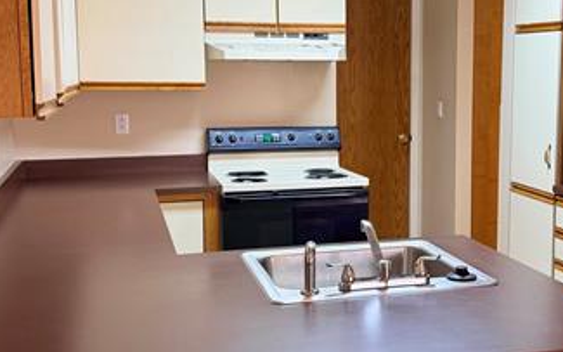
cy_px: 160
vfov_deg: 25.8
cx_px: 367
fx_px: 767
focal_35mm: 50
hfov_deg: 39.9
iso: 200
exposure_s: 1/120
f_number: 1.78
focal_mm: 6.76
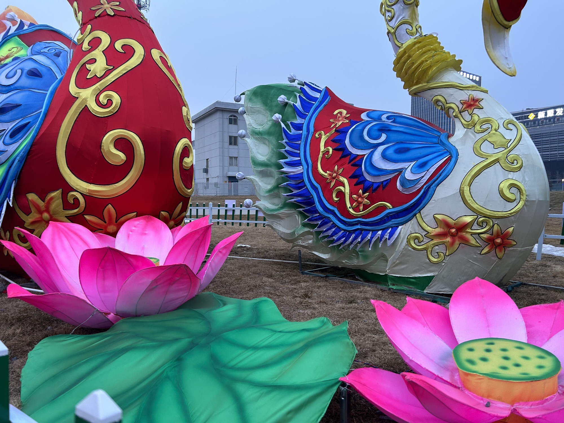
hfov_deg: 67.3
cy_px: 212
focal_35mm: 26
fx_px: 424
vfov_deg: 53.1
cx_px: 282
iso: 80
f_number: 1.5
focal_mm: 5.7
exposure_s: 1/50
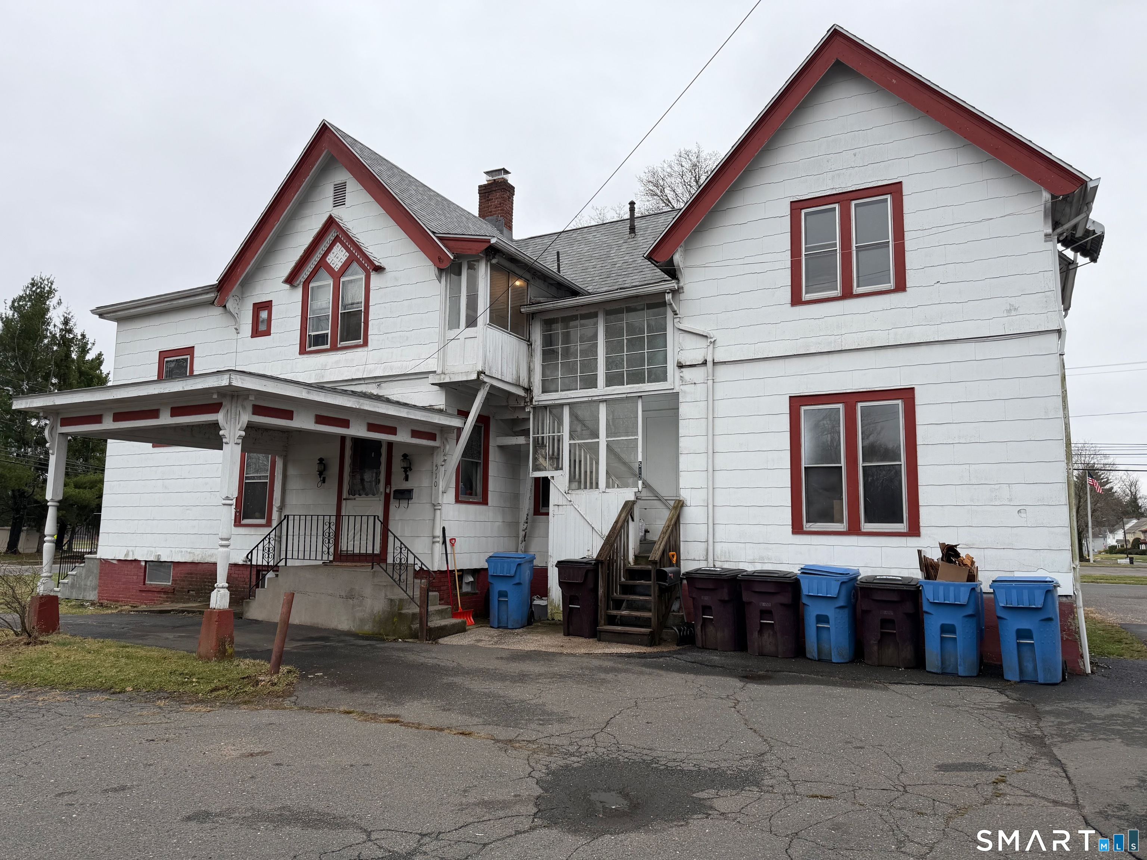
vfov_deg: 56.8
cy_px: 430
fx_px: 795
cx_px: 574
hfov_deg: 71.6
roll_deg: -1.0
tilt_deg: +7.6
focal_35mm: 24
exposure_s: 1/840
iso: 80
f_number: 1.78
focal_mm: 6.76
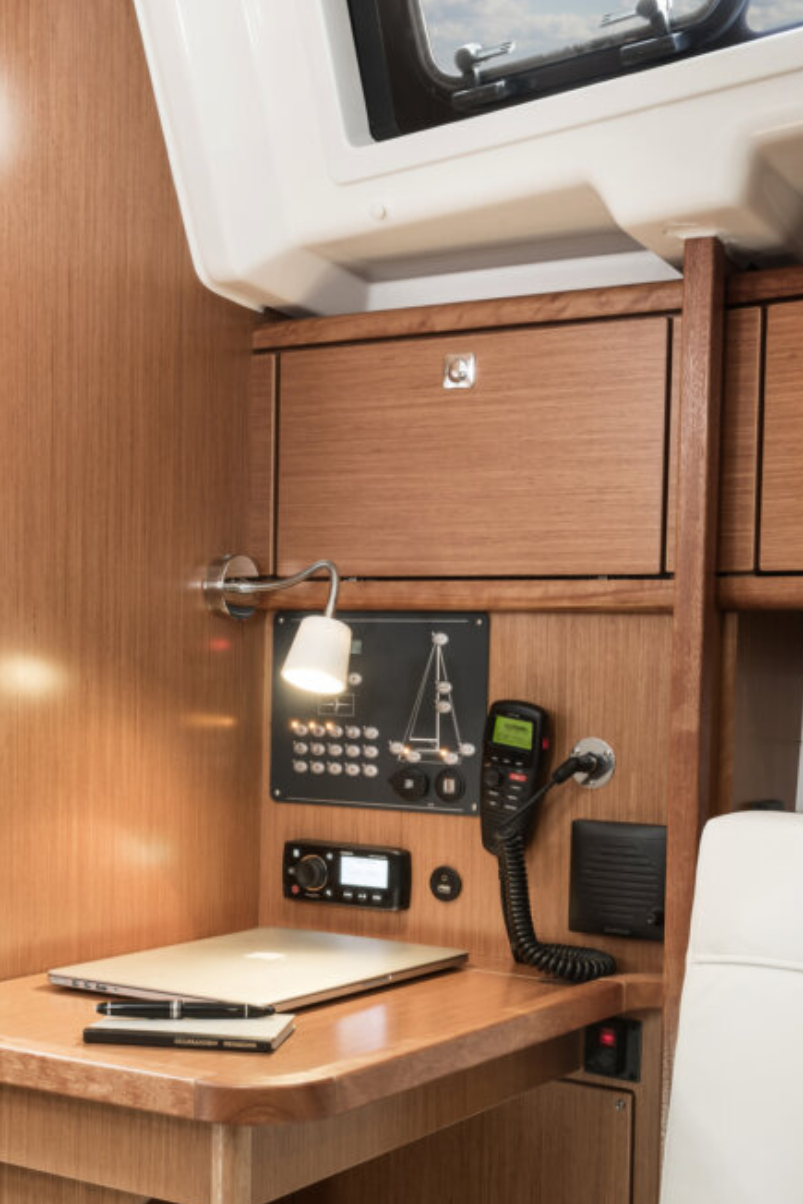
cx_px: 293
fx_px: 1772
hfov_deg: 25.4
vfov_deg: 37.3
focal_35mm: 53
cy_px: 759
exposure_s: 1.6
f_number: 16
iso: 100
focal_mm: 32
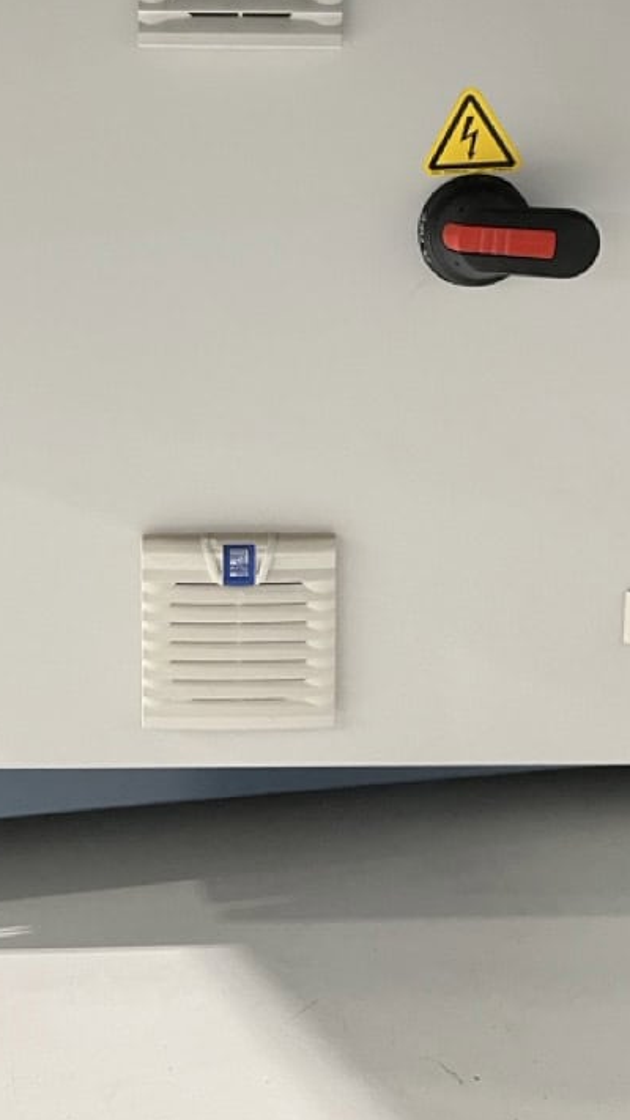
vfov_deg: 39.2
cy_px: 243
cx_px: 230
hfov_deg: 23.4
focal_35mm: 51
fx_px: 1514
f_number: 1.6
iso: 400
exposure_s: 1/60
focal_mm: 5.1
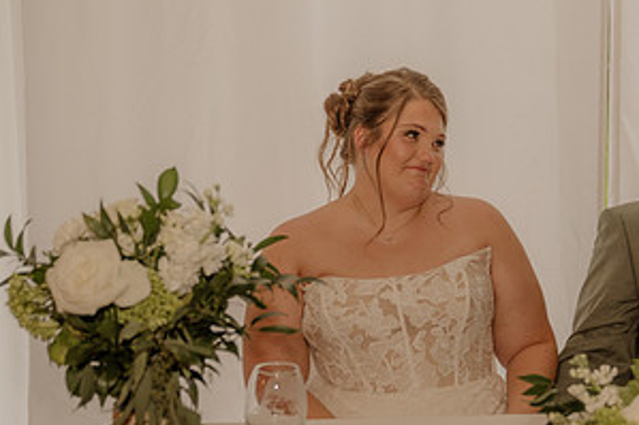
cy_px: 214
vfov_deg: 14.7
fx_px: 1650
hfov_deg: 21.8
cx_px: 445
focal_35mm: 93
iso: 500
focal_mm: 48
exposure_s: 1/160
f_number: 3.2
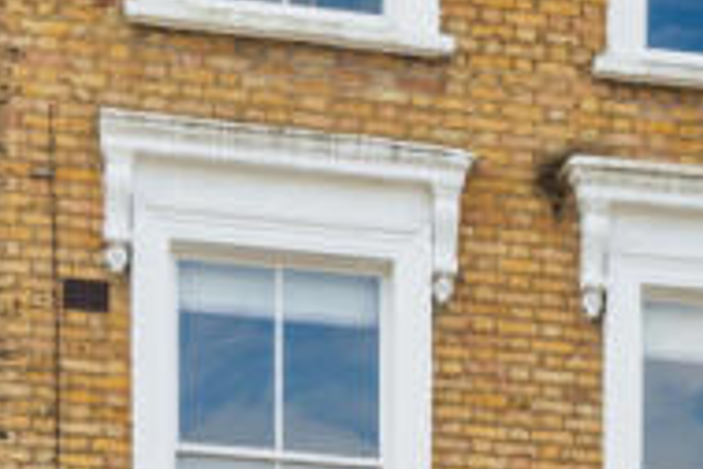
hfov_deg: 14.4
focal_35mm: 141
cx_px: 621
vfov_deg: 9.6
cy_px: 542
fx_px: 2753
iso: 250
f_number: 11
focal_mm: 26
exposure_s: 1/125
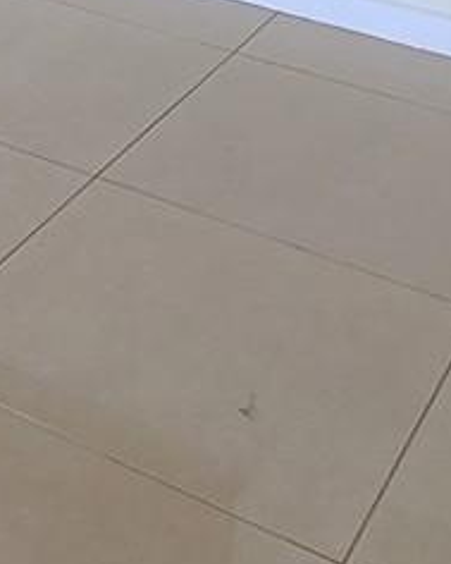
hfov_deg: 16.6
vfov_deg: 19.1
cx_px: -181
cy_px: -318
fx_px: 1434
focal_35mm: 86
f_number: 2.2
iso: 80
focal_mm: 2.2
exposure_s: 1/59
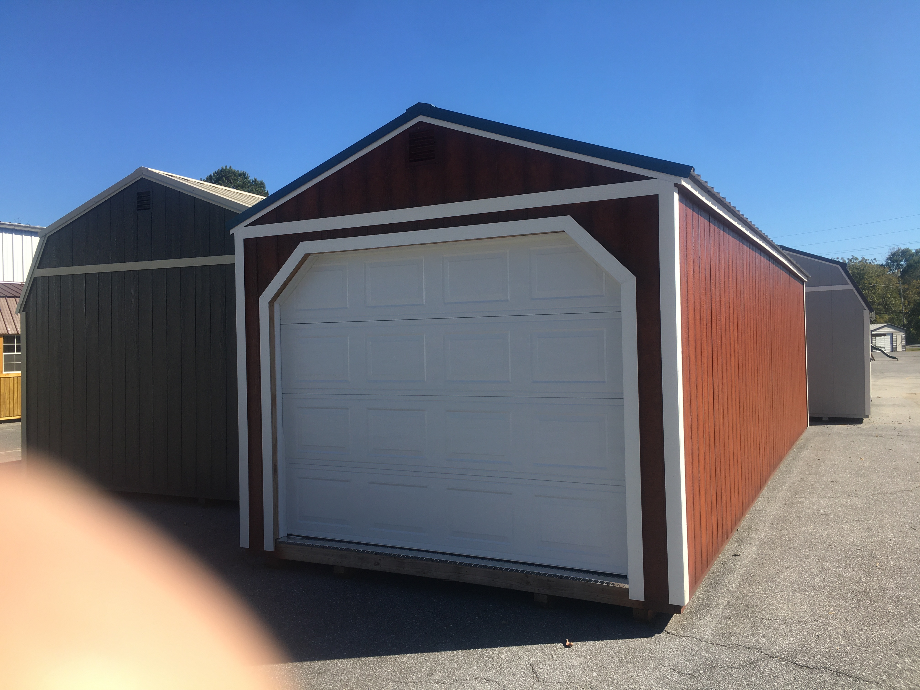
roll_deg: +2.3
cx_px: 460
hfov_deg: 61.7
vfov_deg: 48.2
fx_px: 771
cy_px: 345
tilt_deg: +1.1
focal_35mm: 29
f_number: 2.2
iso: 25
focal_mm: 4.15
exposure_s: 1/1166
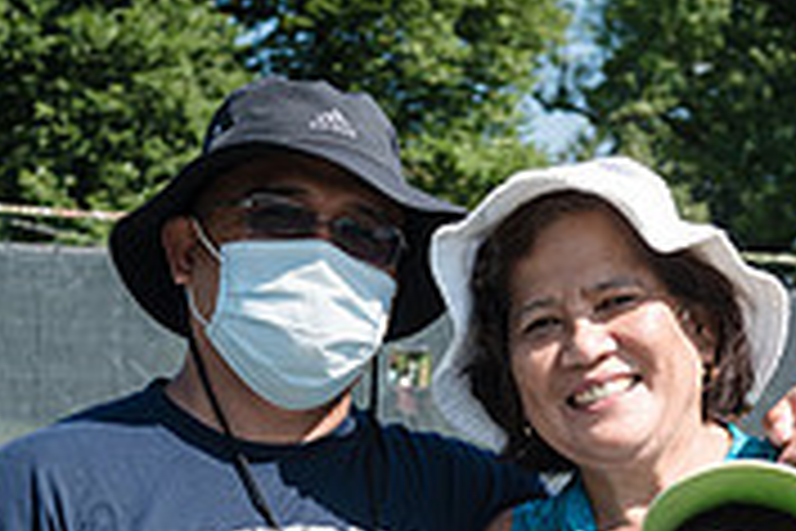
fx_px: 2896
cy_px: 722
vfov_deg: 10.2
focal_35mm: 131
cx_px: 477
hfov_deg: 15.6
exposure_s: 1/640
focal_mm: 40
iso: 125
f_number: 5.6
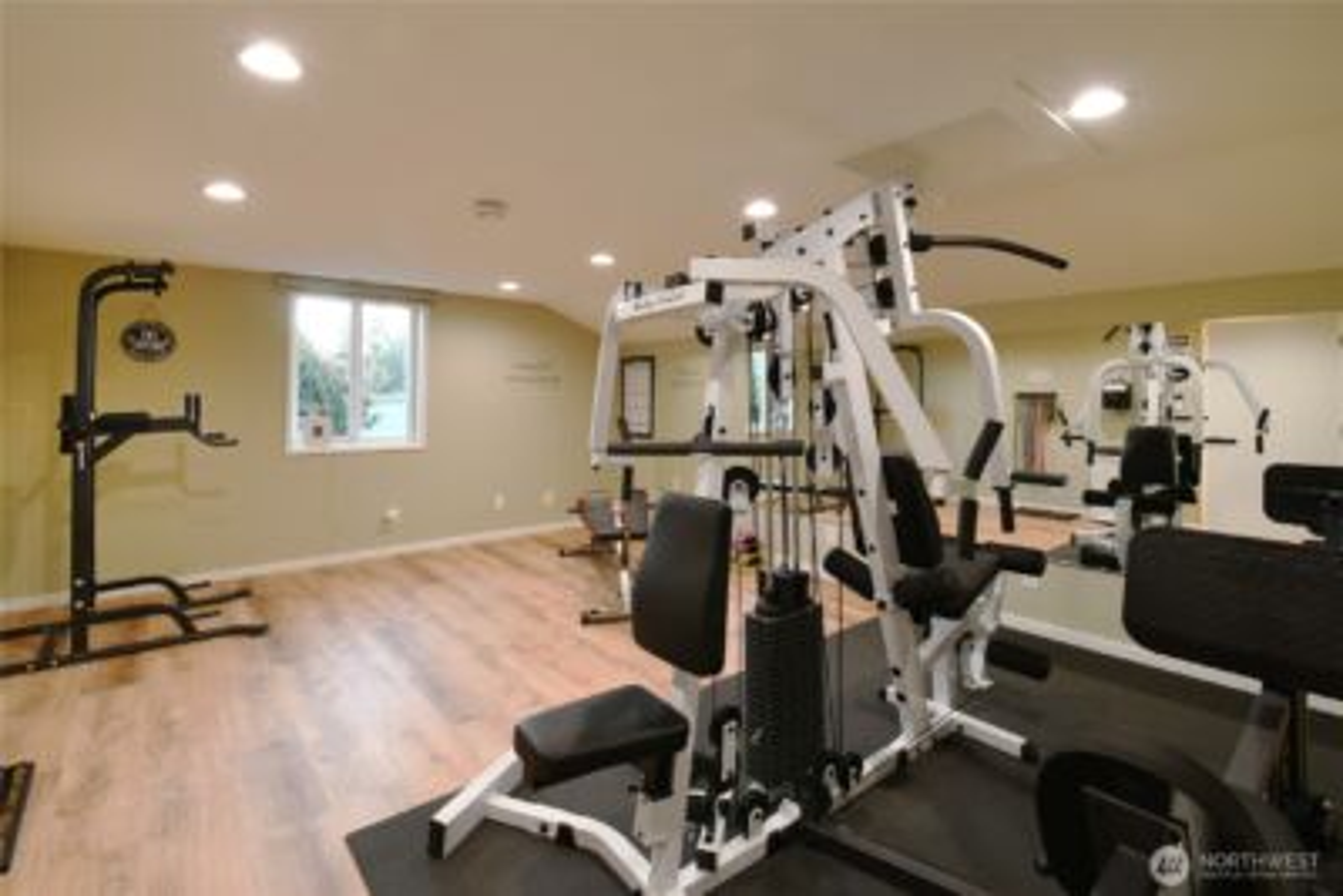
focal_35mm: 15
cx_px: 672
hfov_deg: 100.4
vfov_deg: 77.4
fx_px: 560
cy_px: 448
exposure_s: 1/2
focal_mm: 10
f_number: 11
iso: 200
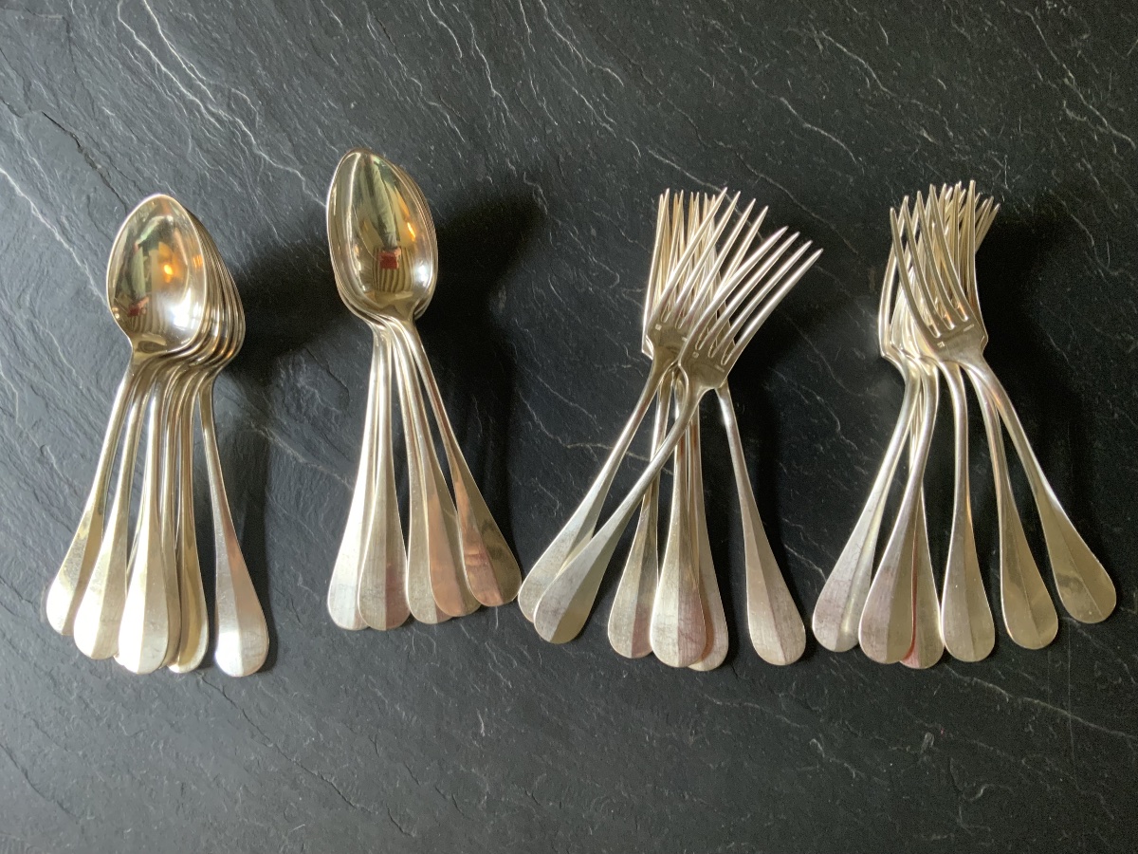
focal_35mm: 29
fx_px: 953
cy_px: 427
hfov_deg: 61.7
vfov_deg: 48.2
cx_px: 569
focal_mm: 3
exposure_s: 1/50
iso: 160
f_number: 1.8
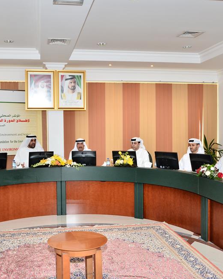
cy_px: 142
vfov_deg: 46.8
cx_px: 94
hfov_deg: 38.2
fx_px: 322
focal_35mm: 39
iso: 800
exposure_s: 1/60
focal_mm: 18
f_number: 7.1
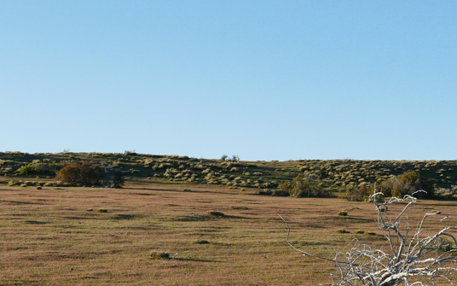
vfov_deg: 13.3
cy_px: 240
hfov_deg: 20.9
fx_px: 1221
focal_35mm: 98
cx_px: 374
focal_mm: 19.3
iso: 200
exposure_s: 1/400
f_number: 5.6
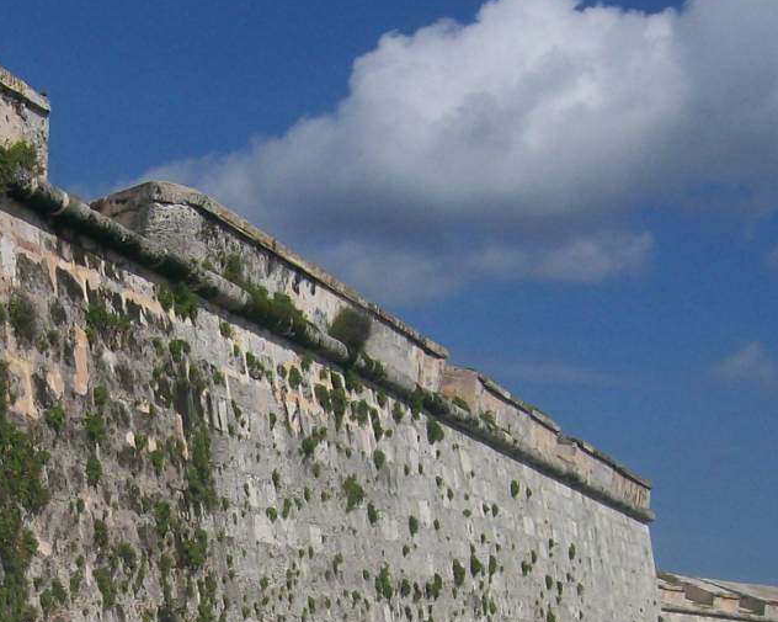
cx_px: 70
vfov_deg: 16.8
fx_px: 2048
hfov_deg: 21.0
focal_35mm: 89
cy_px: 647
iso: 80
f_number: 4.8
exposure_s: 1/1401
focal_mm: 6
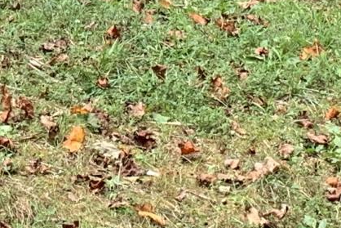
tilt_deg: +2.2
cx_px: -226
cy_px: -566
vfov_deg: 6.2
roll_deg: -1.6
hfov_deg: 10.1
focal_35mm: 194
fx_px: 1838
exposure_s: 1/122
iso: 40
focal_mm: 4.25
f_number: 1.8
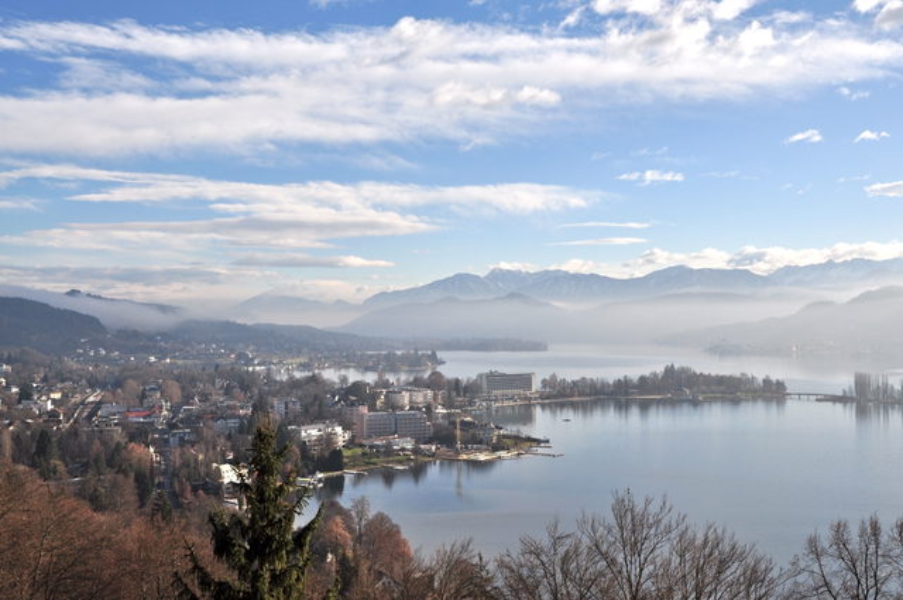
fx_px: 1090
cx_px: 452
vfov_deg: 30.8
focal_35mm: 44
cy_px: 300
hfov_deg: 45.0
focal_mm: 29
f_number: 11
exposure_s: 1/800
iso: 200
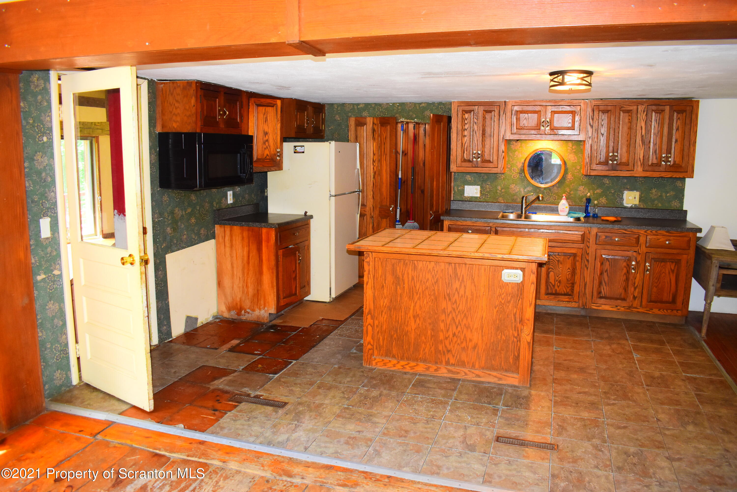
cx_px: 368
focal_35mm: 27
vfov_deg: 47.9
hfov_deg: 67.4
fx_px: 553
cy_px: 246
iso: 800
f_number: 4.5
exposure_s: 1/80
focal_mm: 18
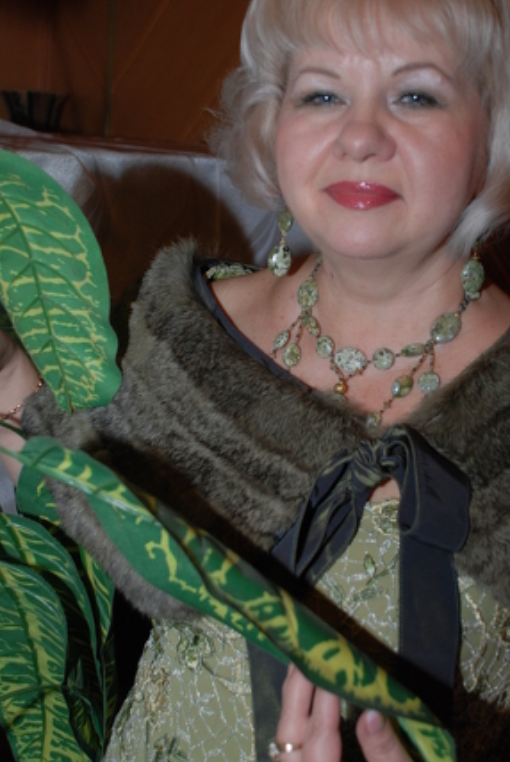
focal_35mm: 59
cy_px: 378
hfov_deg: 23.1
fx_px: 1250
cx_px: 284
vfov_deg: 33.9
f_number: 4
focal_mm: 28
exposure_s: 1/60
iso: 200
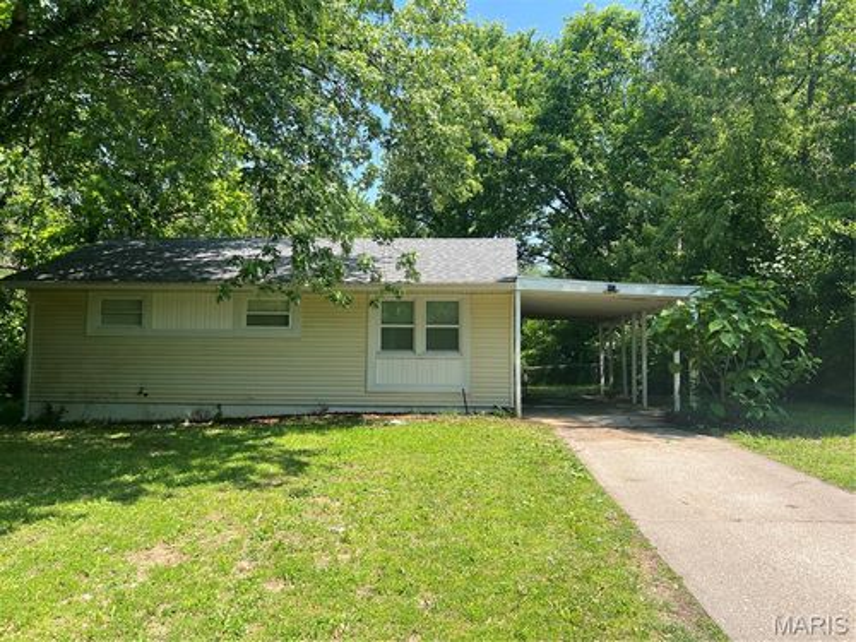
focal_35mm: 26
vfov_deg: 53.1
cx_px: 428
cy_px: 321
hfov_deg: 67.3
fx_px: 643
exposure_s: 1/1621
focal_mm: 5.7
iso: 50
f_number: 1.5
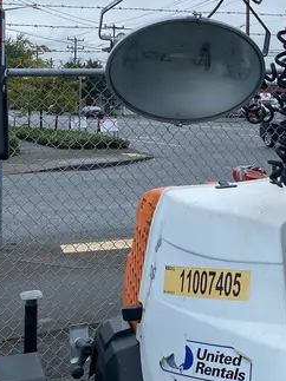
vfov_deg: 31.8
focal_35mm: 59
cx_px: 291
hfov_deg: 23.7
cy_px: 71
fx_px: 650
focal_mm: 4.25
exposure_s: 1/1124
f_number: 1.8
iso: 32
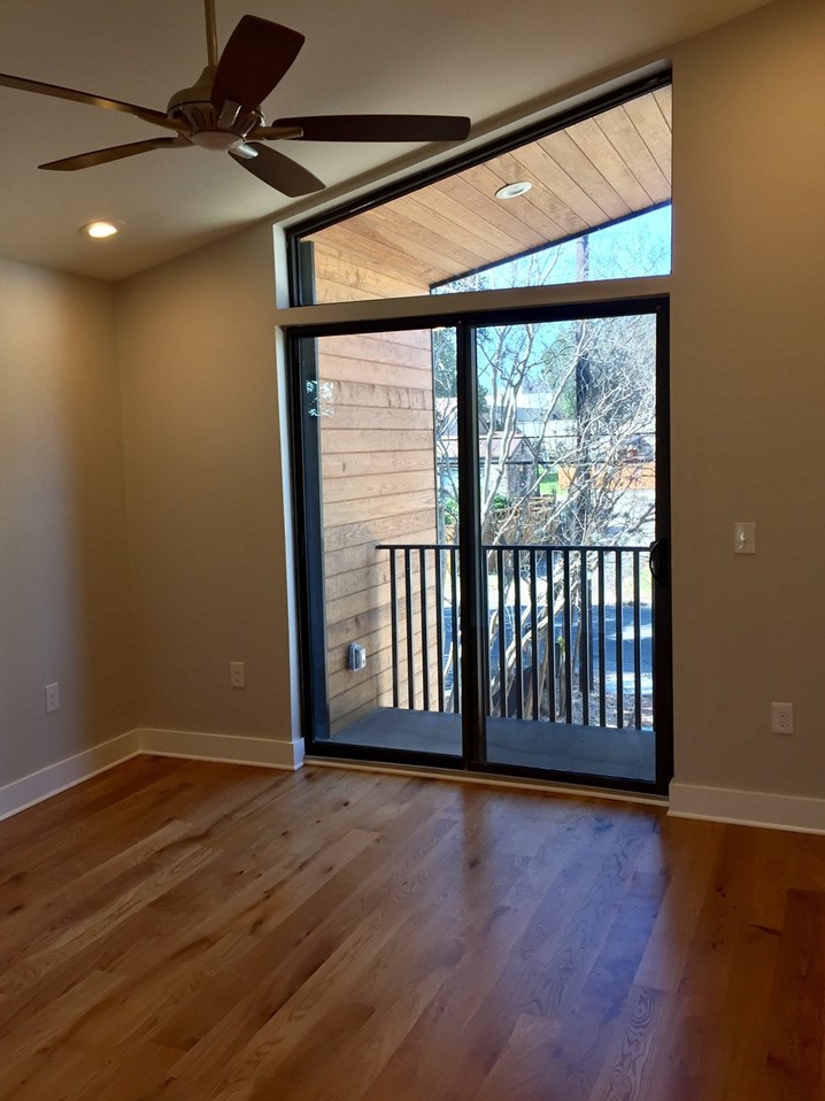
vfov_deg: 58.3
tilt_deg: -4.3
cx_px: 415
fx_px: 986
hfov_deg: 45.4
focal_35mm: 31
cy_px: 528
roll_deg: +1.4
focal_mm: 4.15
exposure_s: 1/120
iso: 50
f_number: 2.2
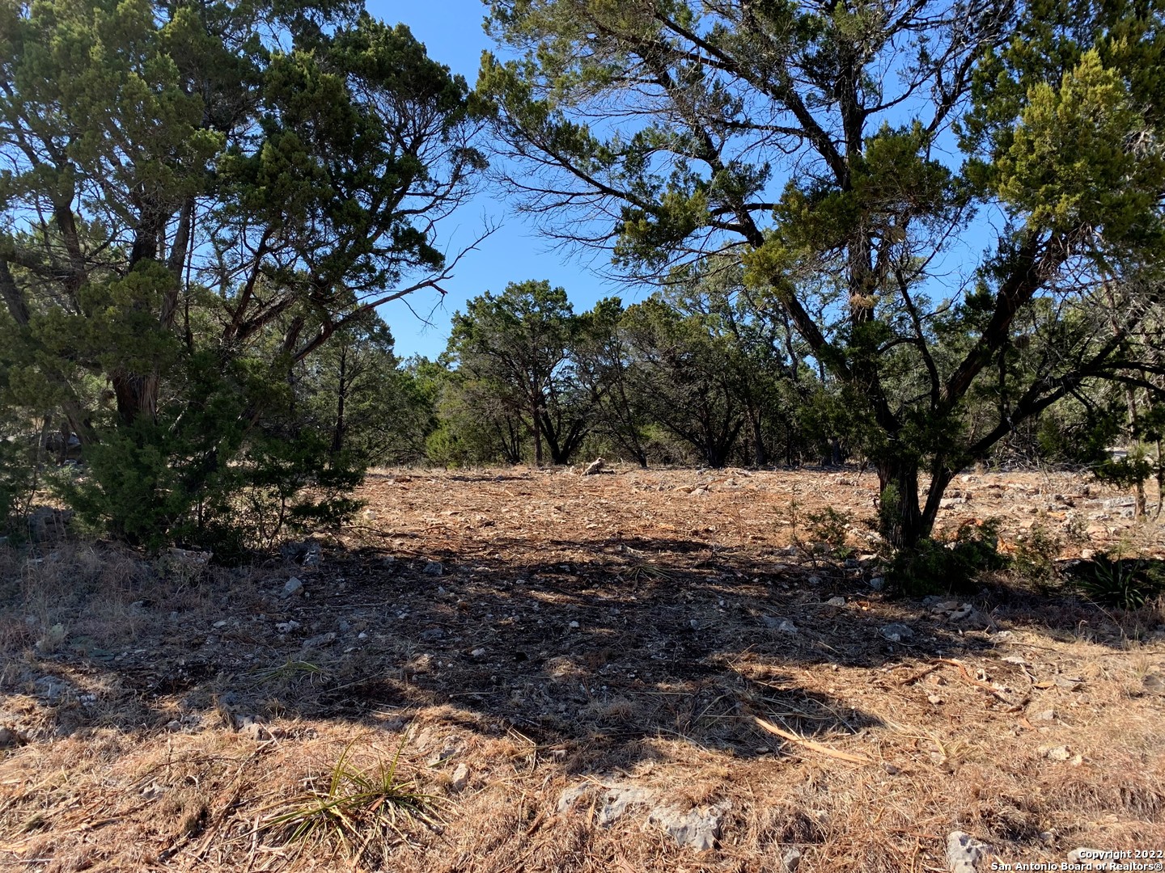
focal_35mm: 26
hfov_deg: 67.3
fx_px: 875
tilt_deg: +0.5
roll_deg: -1.1
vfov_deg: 53.1
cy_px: 436
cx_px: 582
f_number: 1.8
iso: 25
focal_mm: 4.25
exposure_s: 1/711
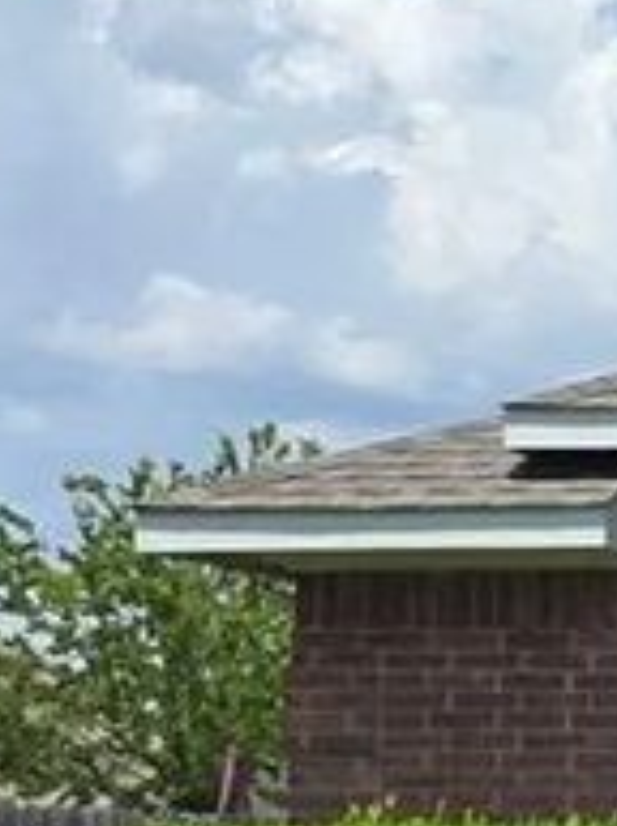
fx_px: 3887
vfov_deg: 12.1
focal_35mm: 163
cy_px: 738
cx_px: 2155
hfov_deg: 7.4
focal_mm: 6.25
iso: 80
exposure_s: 1/7944
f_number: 1.7
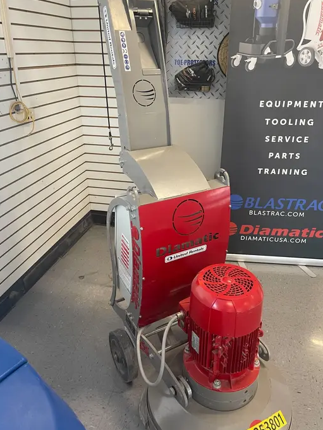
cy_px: 209
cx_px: 167
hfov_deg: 49.8
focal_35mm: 28
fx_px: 348
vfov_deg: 63.4
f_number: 1.6
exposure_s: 1/84
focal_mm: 4.2
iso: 125
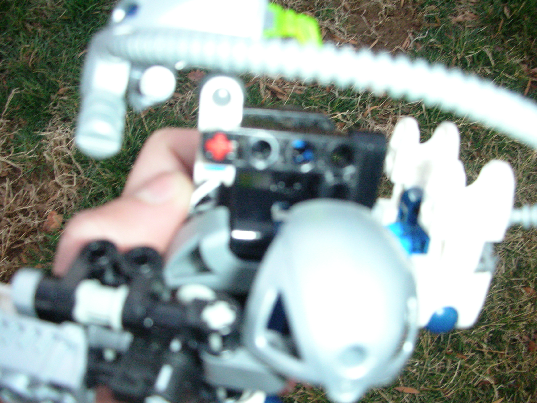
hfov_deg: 52.6
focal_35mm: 35
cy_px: 202
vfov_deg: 40.7
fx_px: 543
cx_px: 268
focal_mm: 5.8
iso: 200
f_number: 3
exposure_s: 1/12.4
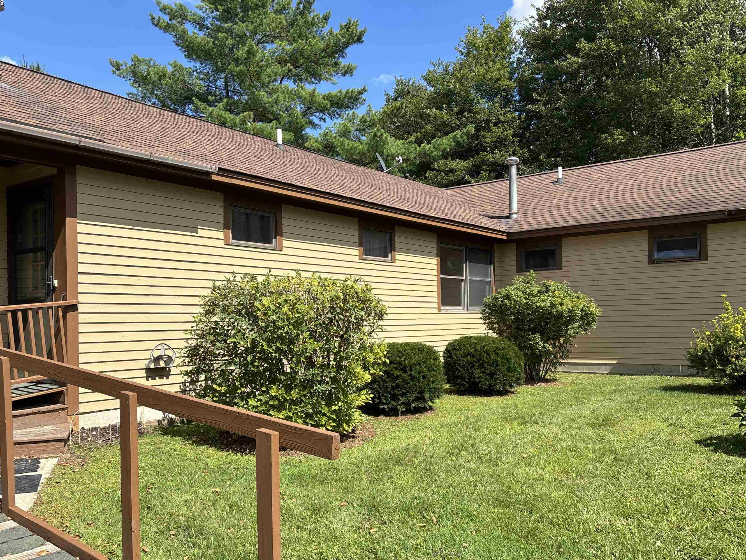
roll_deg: +1.1
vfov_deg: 46.7
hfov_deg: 60.0
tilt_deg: +0.4
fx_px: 647
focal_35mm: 30
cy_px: 313
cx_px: 377
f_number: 1.6
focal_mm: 5.96
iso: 50
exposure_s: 1/2513
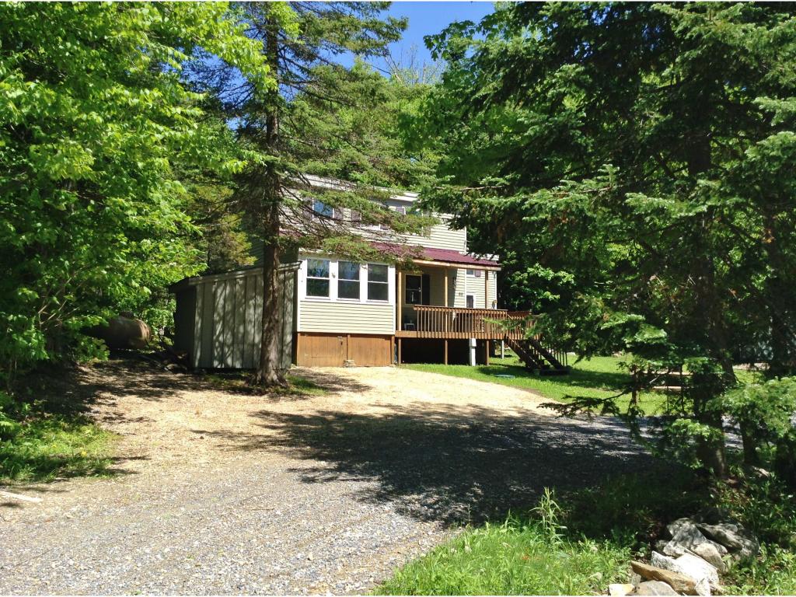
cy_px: 298
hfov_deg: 55.4
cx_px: 398
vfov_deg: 42.9
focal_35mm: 33
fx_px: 759
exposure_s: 1/568
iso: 25
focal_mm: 3.3
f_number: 2.4
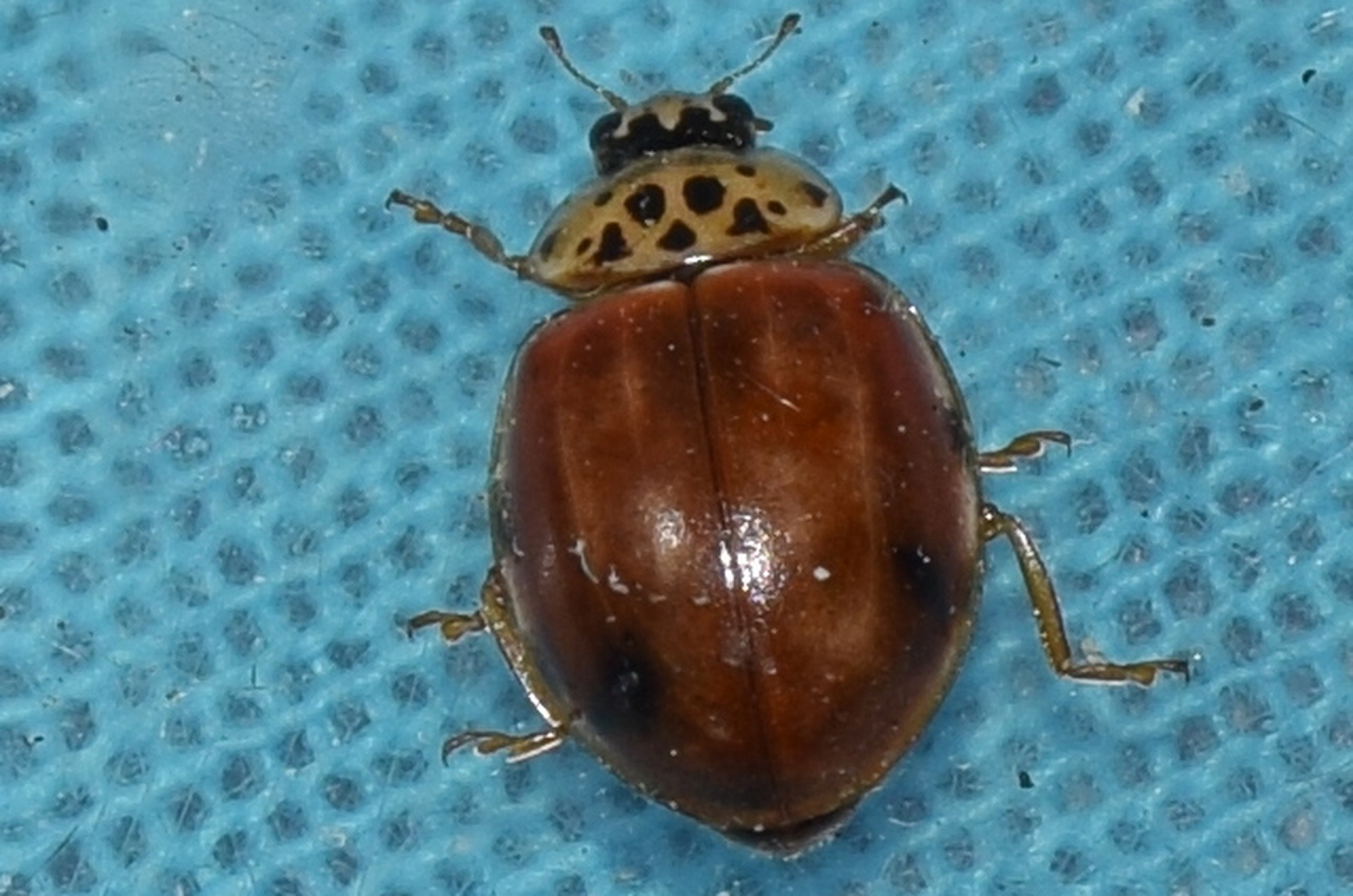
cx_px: 676
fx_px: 6864
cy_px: 448
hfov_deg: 11.3
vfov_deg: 7.5
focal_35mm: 183
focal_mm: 122
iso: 100
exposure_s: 1/160
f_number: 13
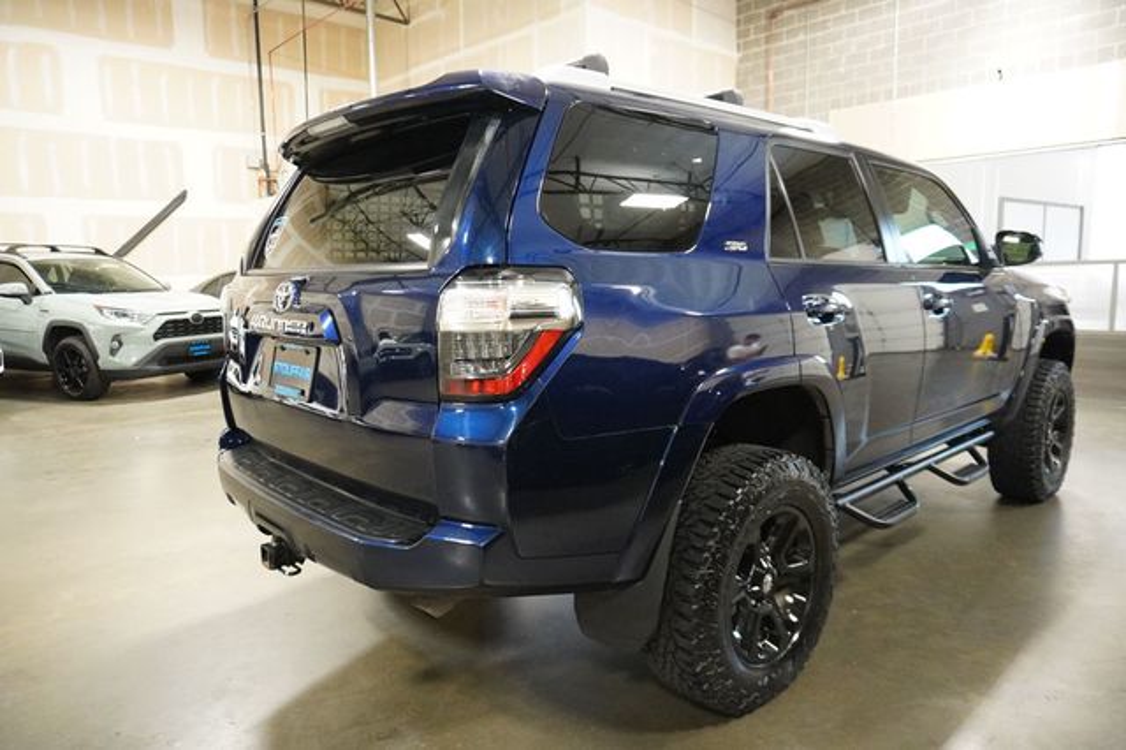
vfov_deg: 53.1
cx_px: 563
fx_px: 750
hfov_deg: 73.8
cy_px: 375
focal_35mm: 24
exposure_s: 1/100
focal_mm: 16
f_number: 3.5
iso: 6400
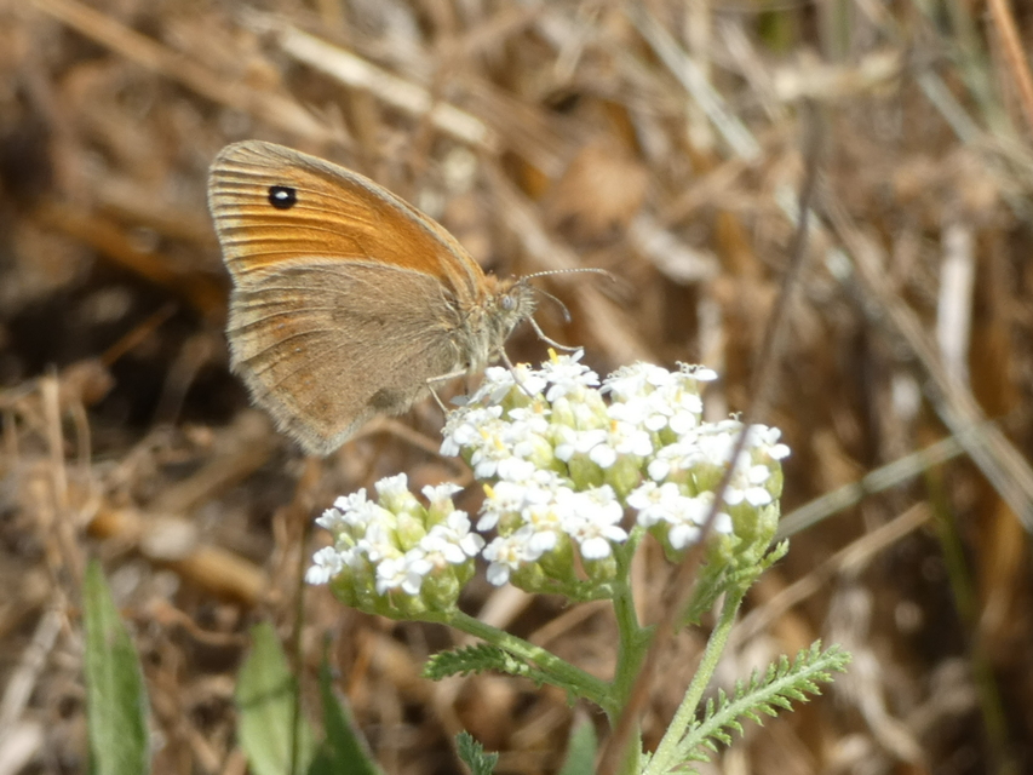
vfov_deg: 7.9
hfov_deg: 10.5
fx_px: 5641
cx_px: 516
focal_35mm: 189
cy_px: 388
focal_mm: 33.9
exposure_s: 1/160
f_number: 5.5
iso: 80
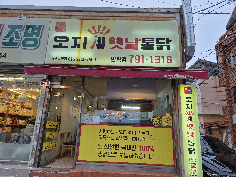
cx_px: 118
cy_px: 88
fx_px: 157
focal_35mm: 23
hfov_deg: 73.9
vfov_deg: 58.9
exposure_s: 1/120
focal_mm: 5.4
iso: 32
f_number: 1.8
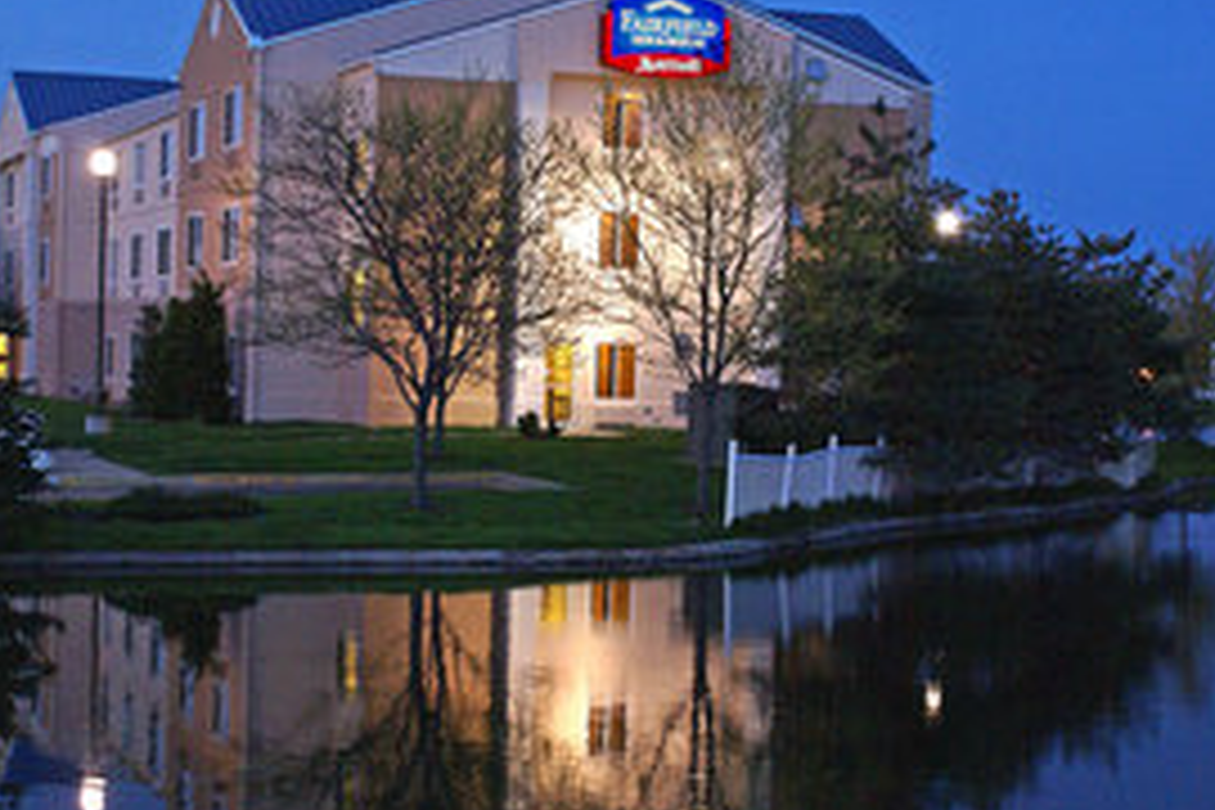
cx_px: 482
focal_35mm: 64
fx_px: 2160
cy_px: 405
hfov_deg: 31.3
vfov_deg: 21.2
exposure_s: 1/15
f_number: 5
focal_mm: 30
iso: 800
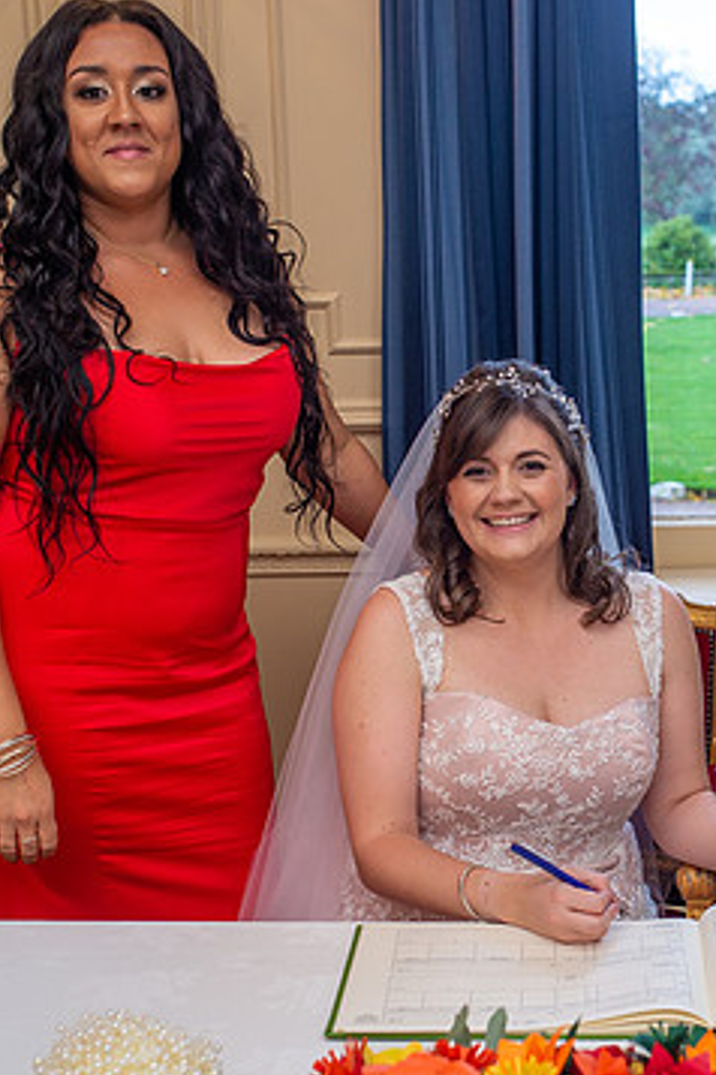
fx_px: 1850
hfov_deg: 21.6
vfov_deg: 32.4
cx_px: 574
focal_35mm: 62
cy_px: 560
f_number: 4
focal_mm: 35
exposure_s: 1/100
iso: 250
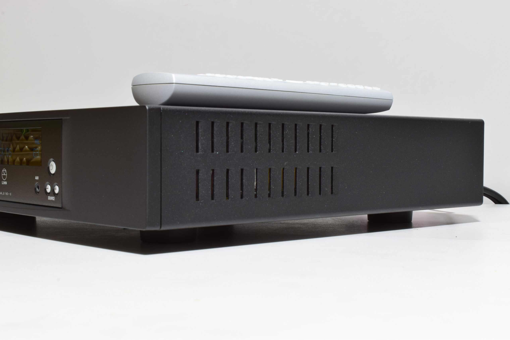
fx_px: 807
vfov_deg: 23.8
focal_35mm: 57
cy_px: 170
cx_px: 255
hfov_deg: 35.1
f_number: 25
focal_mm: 38
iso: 100
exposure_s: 5
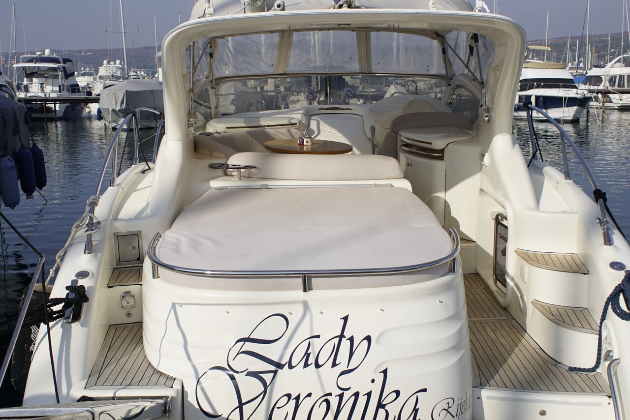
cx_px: 315
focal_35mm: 42
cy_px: 210
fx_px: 735
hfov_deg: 46.4
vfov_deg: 31.9
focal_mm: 28
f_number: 5
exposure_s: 1/1000
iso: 100
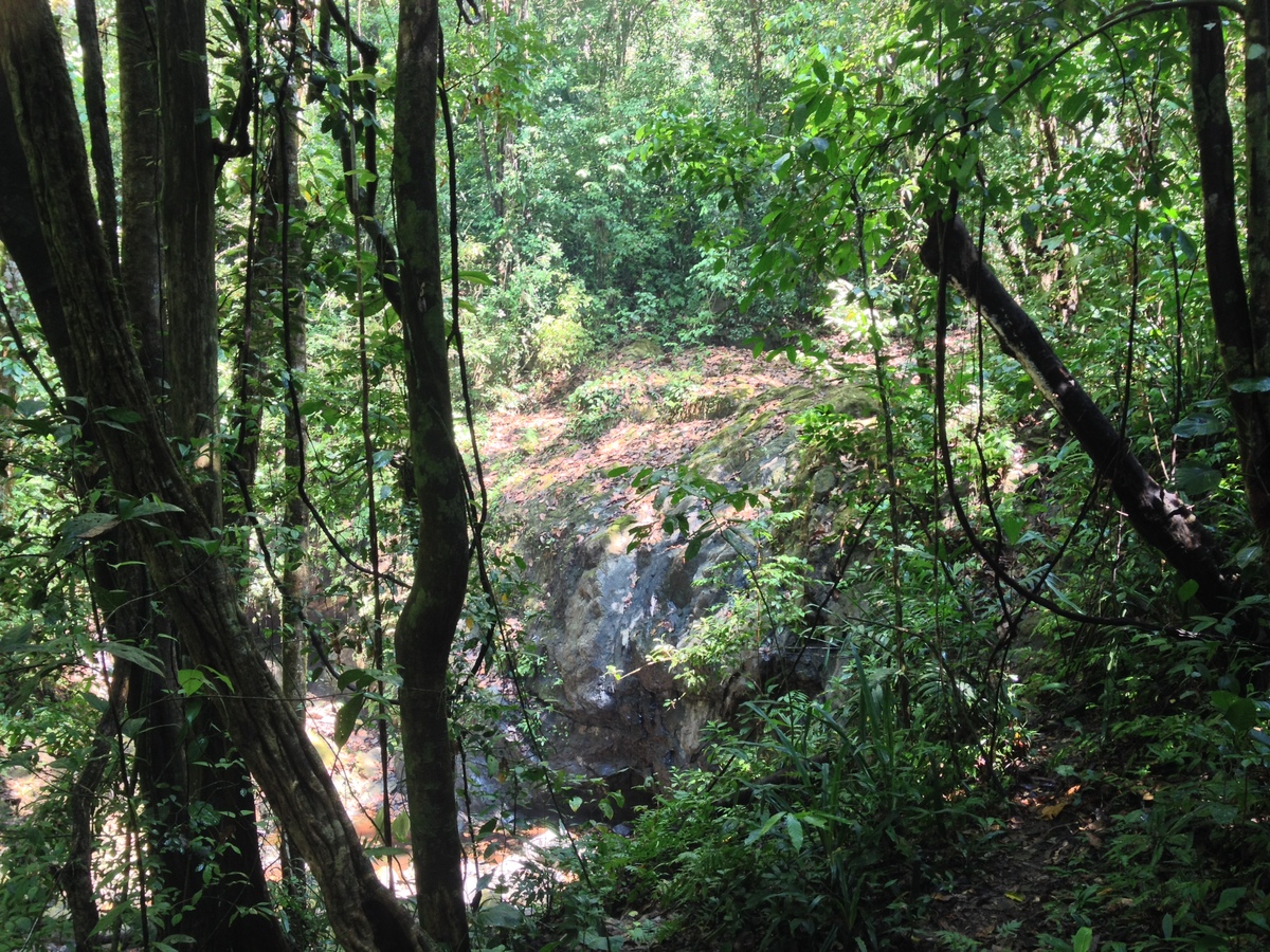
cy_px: 476
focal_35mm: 35
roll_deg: -0.3
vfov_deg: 40.7
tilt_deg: -8.0
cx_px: 635
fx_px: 1284
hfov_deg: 52.6
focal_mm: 4.28
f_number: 2.4
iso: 50
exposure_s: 1/24
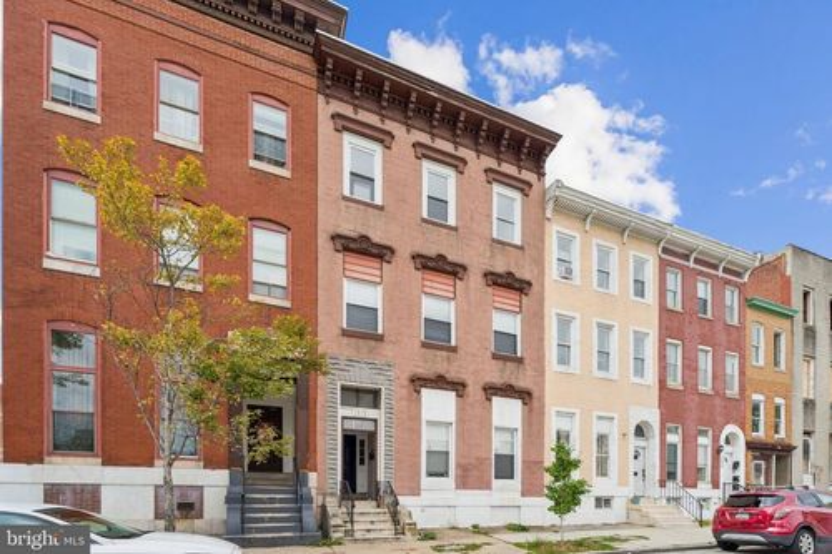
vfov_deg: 70.1
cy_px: 277
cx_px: 416
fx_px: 395
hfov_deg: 93.0
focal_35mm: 17
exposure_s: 1/320
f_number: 5.6
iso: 200
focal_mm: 17.1
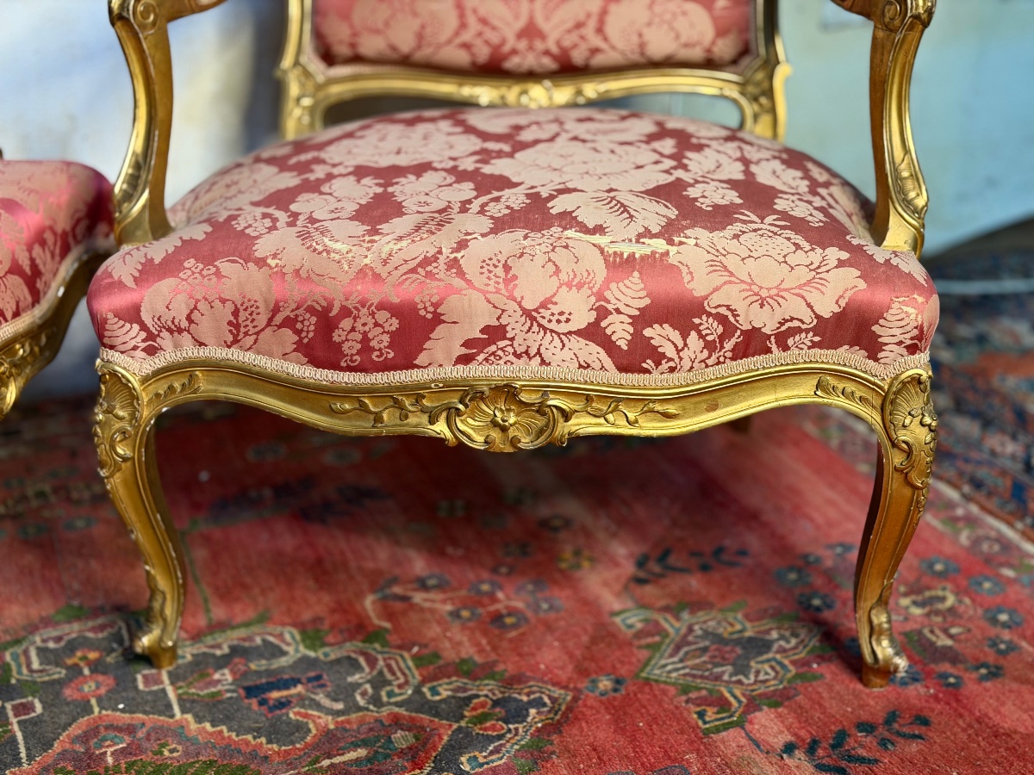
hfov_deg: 39.7
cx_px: 517
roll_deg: +0.1
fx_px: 1434
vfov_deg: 30.3
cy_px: 388
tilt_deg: -24.0
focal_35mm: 48
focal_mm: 6.76
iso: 125
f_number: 1.78
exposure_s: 1/60
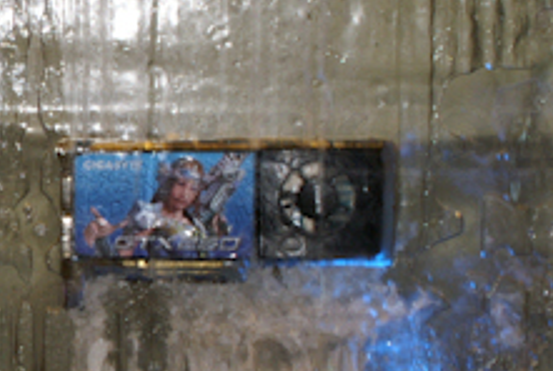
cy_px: 145
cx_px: -128
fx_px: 1969
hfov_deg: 15.4
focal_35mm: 128
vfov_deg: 10.7
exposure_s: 1/60
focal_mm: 30
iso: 400
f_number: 5.6
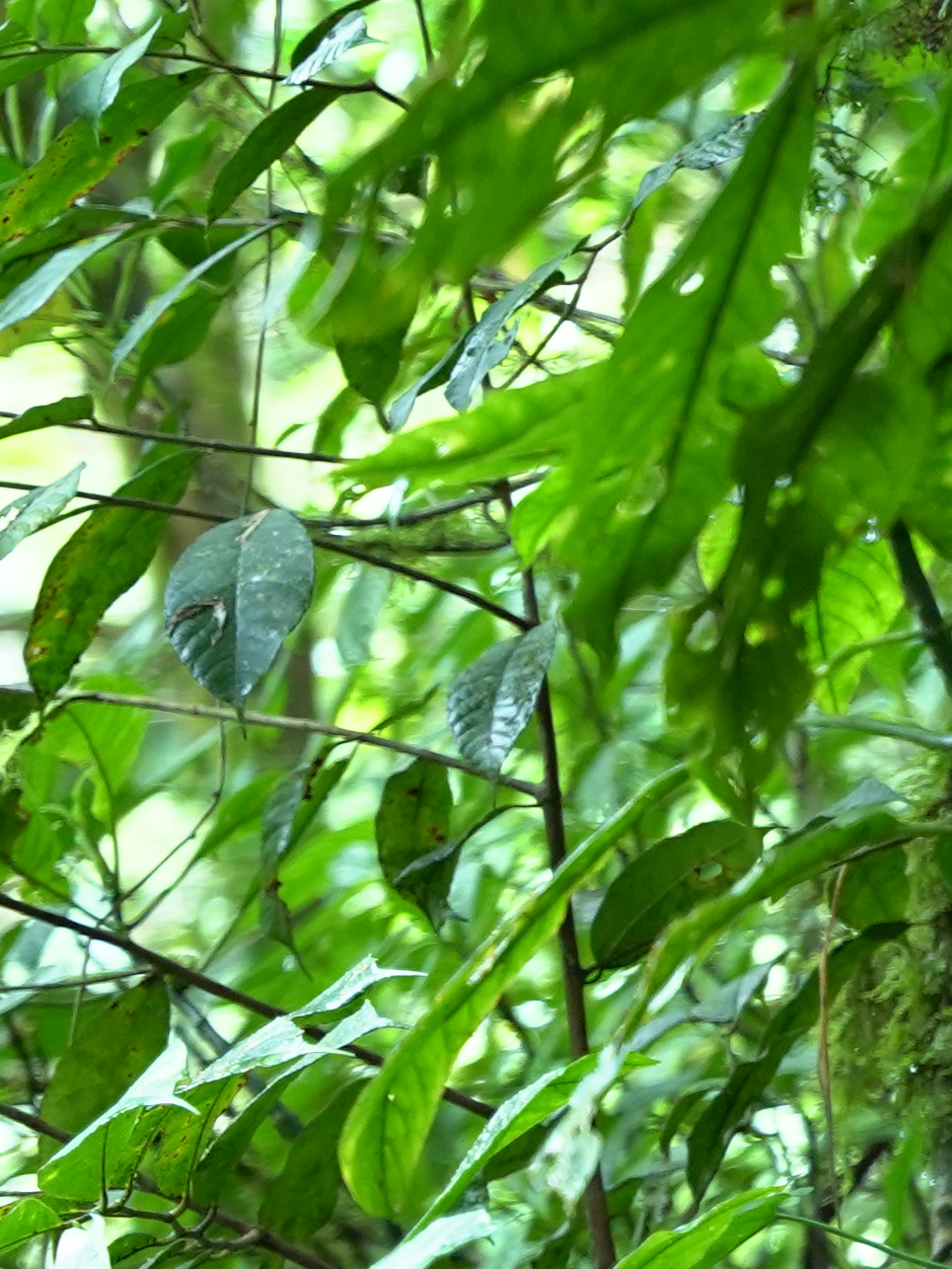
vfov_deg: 6.3
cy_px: 742
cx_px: 2461
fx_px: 11510
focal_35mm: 314
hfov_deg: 4.6
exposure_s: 1/160
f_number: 2.8
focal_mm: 70
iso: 2000
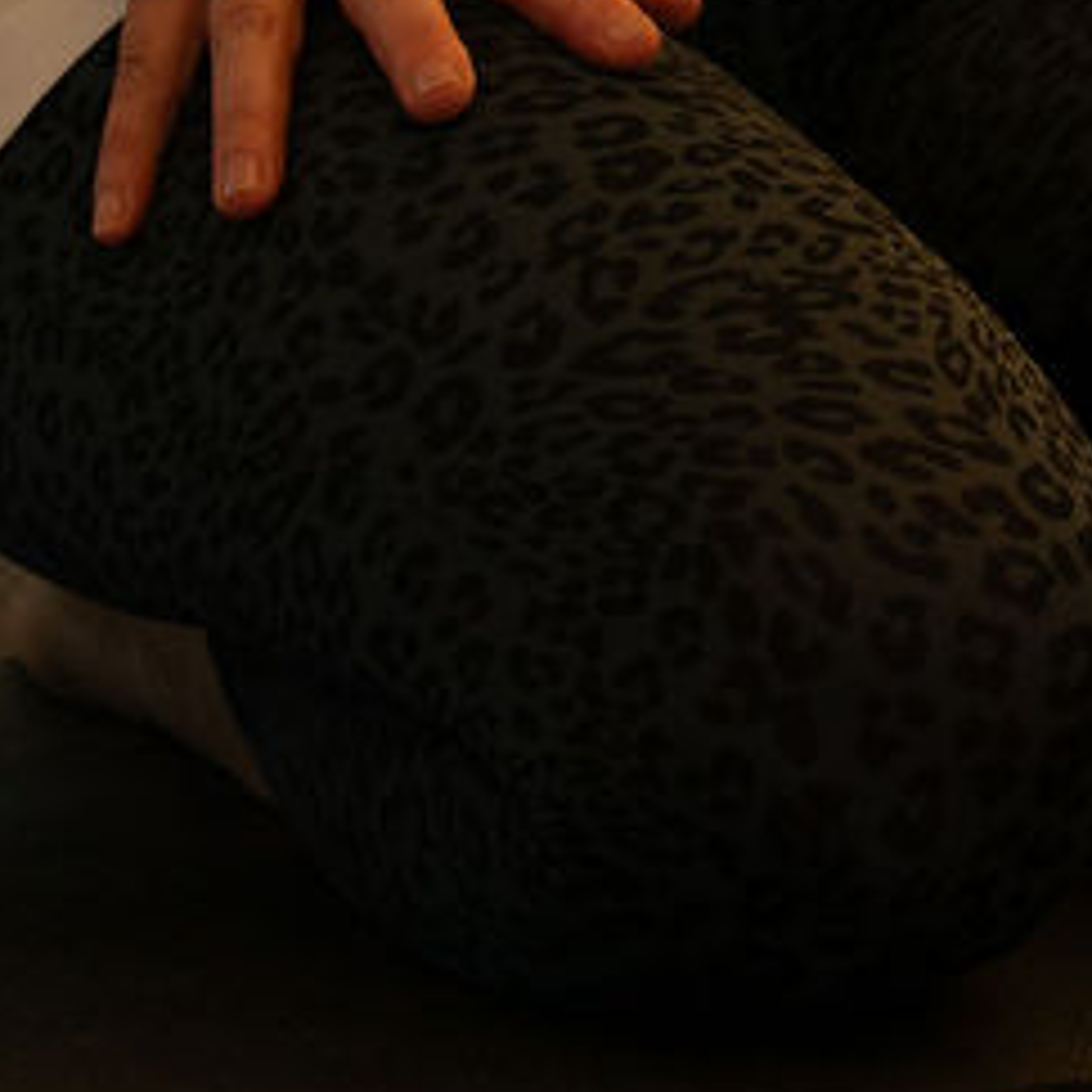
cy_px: -1831
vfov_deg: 1.7
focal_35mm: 1024
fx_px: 36547
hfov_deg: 1.7
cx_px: 818
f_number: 2.8
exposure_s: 1/400
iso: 400
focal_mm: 191
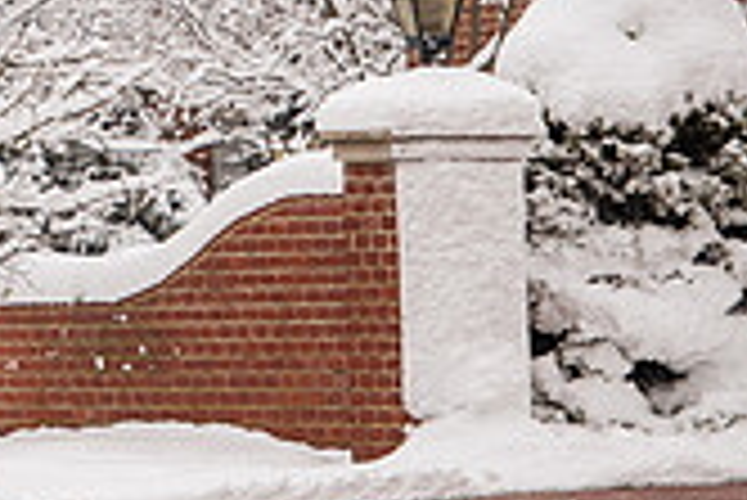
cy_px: -191
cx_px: -346
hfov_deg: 3.9
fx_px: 10861
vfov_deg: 2.6
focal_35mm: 523
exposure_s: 1/400
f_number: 3.2
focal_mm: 150
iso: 100
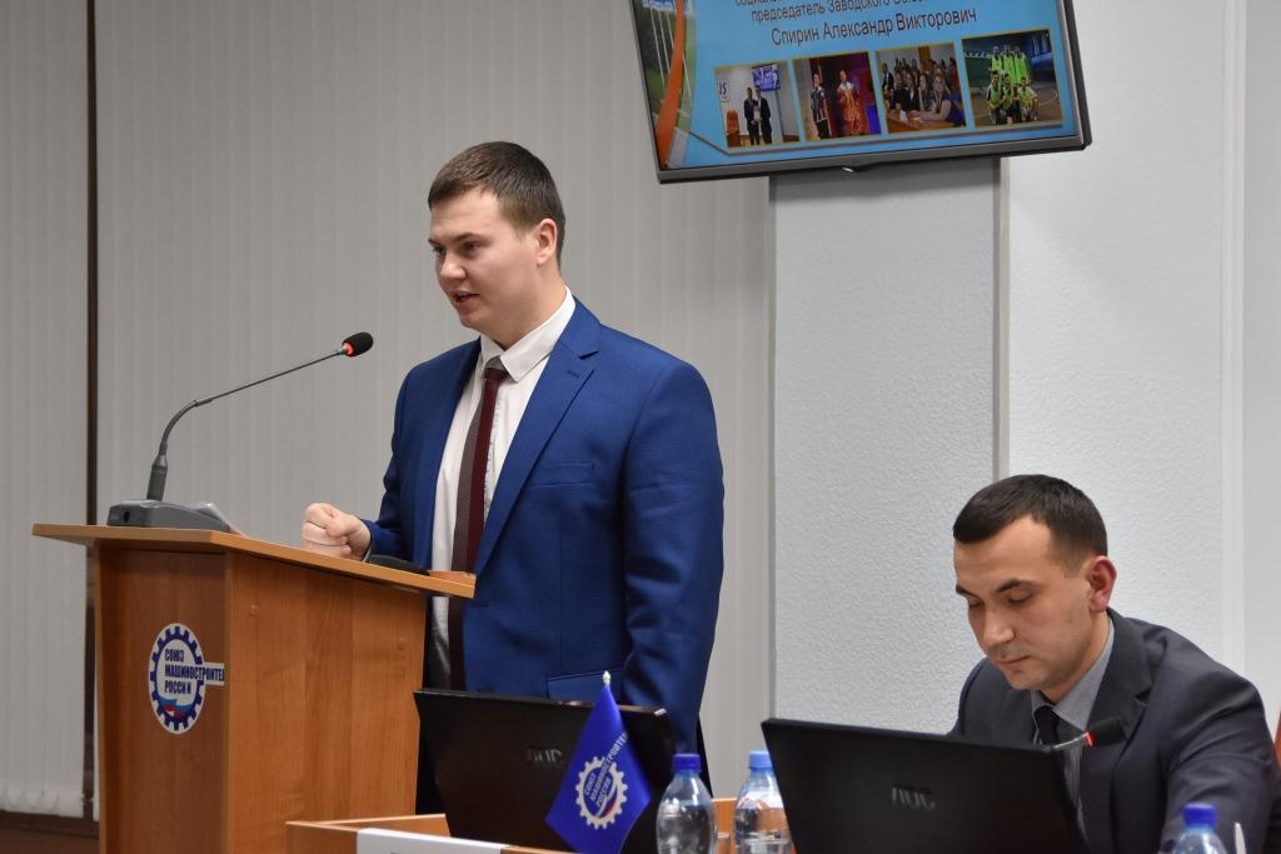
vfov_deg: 11.4
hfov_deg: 17.1
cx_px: 640
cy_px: 427
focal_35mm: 120
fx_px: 4270
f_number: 5
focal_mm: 80
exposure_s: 1/250
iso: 1800
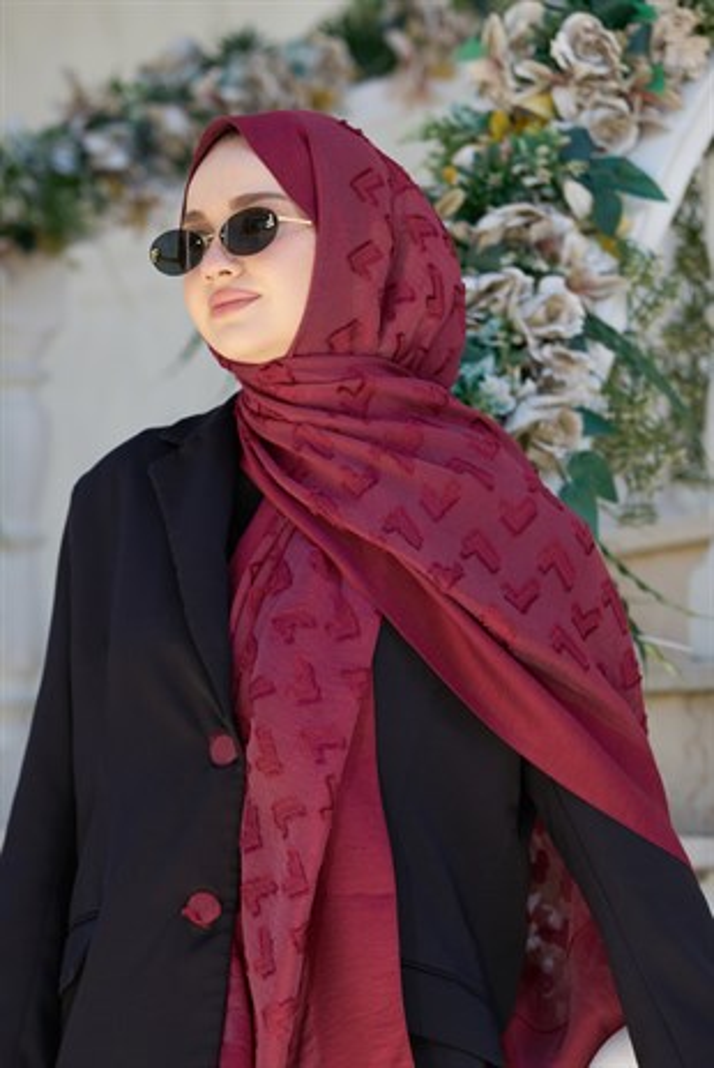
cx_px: 357
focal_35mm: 123
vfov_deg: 16.6
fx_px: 3654
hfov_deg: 11.2
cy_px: 534
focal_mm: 123
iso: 100
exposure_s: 1/320
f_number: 4
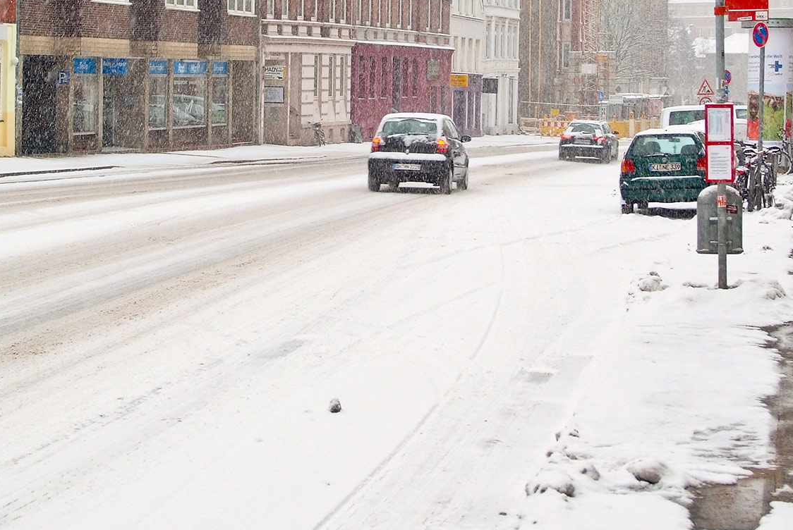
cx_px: 279
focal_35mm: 82
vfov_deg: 16.5
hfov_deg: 24.6
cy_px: 72
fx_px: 1808
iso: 100
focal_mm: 30
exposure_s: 1/60
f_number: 4
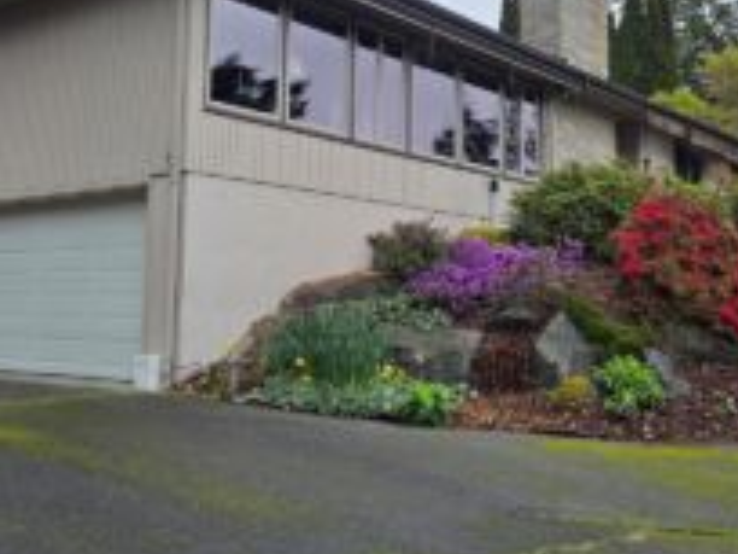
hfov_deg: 42.1
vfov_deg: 32.0
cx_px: 344
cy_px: 203
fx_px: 959
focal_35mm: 45
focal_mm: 5.4
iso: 25
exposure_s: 1/565
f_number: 1.8
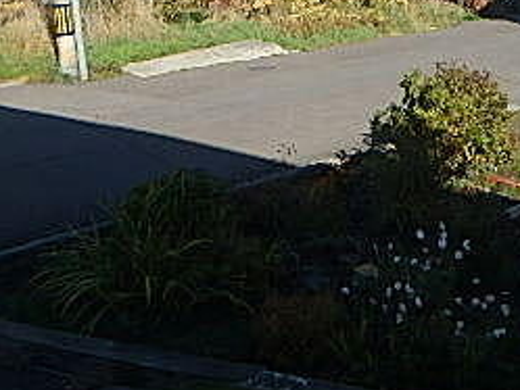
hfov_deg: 34.2
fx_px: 812
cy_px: -96
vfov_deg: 24.2
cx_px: 430
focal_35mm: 54
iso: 125
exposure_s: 1/400
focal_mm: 3.7
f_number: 6
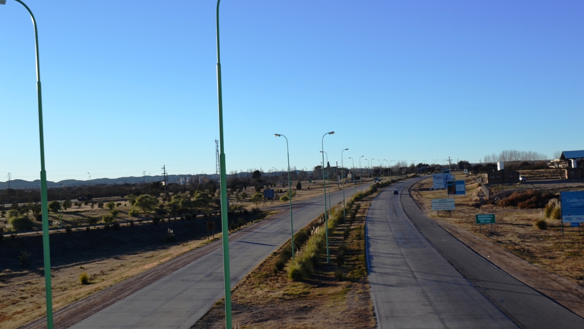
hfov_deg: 45.5
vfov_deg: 26.5
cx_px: 289
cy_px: 158
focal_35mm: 45
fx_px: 697
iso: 100
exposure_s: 1/200
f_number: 7.1
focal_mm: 28
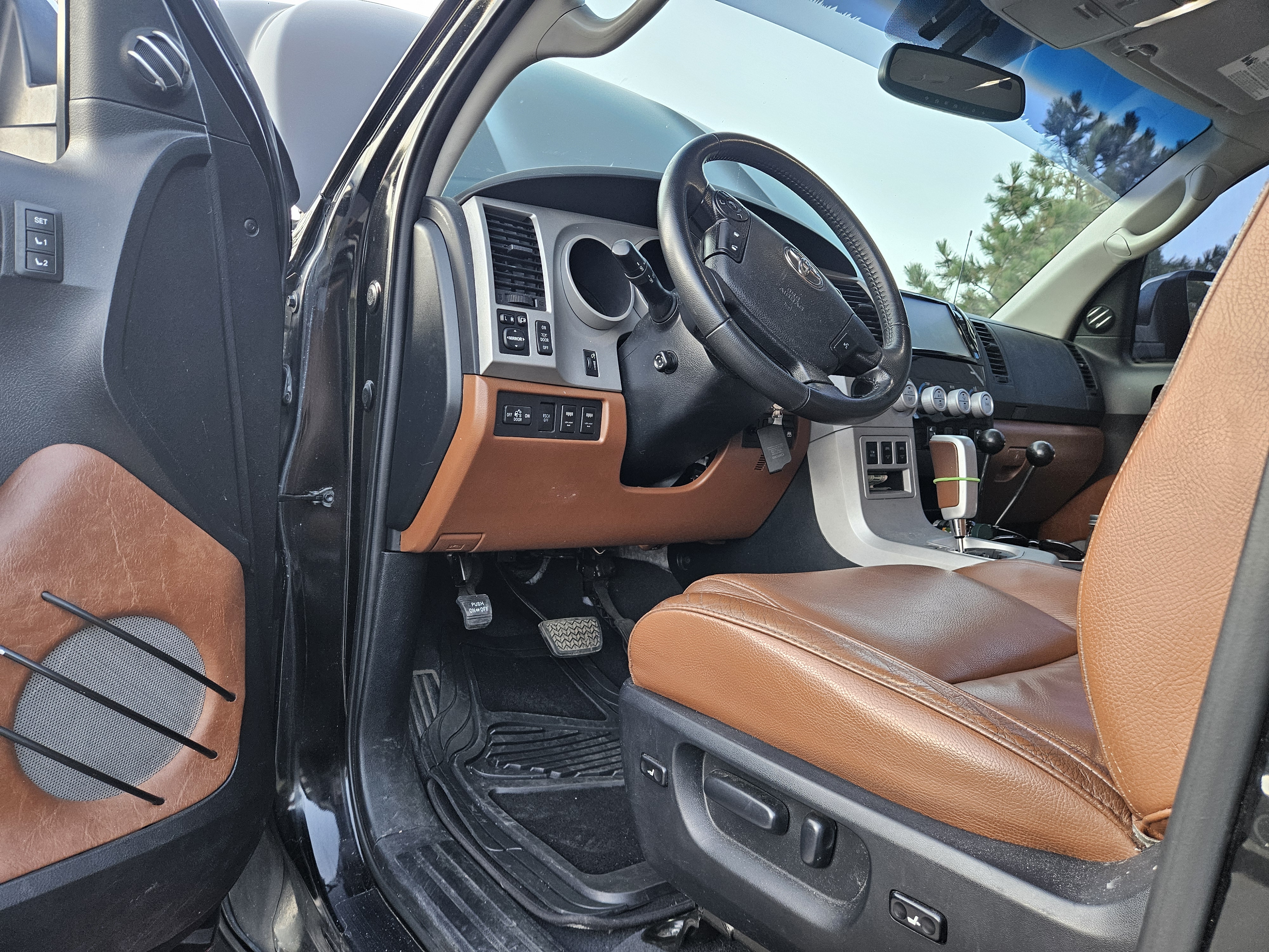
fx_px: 843
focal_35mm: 23
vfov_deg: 58.9
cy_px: 476
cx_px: 634
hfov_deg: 73.9
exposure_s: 1/120
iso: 250
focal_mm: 5.4
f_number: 1.8
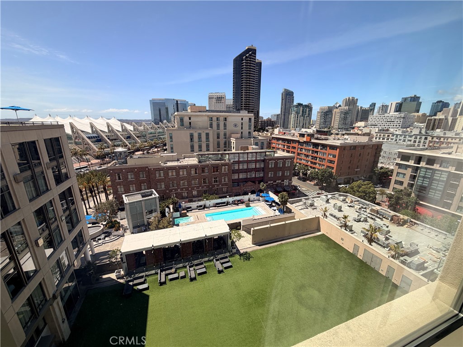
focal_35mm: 14
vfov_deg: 85.7
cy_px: 174
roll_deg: -0.4
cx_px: 232
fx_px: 187
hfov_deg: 102.1
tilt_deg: -16.0
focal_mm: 2.22
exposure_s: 1/770
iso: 32
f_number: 2.2
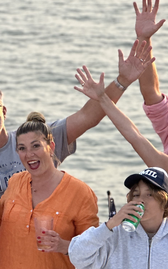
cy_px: 211
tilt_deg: -12.6
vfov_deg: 9.5
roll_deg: +2.3
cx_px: 39
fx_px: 1612
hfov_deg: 6.0
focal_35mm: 220
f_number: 2.8
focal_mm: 9
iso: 40
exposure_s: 1/121
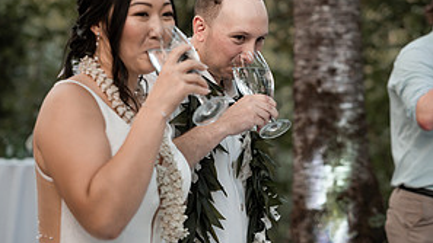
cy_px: 6
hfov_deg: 19.3
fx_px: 1274
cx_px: 216
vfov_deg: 10.8
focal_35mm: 111
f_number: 2.8
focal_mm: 70
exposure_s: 1/400
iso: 800
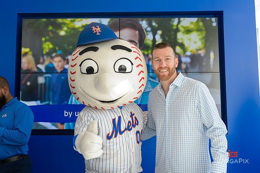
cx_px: 119
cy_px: 76
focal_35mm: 43
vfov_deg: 31.4
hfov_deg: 45.7
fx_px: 308
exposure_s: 1/250
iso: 1000
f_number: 5
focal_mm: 38
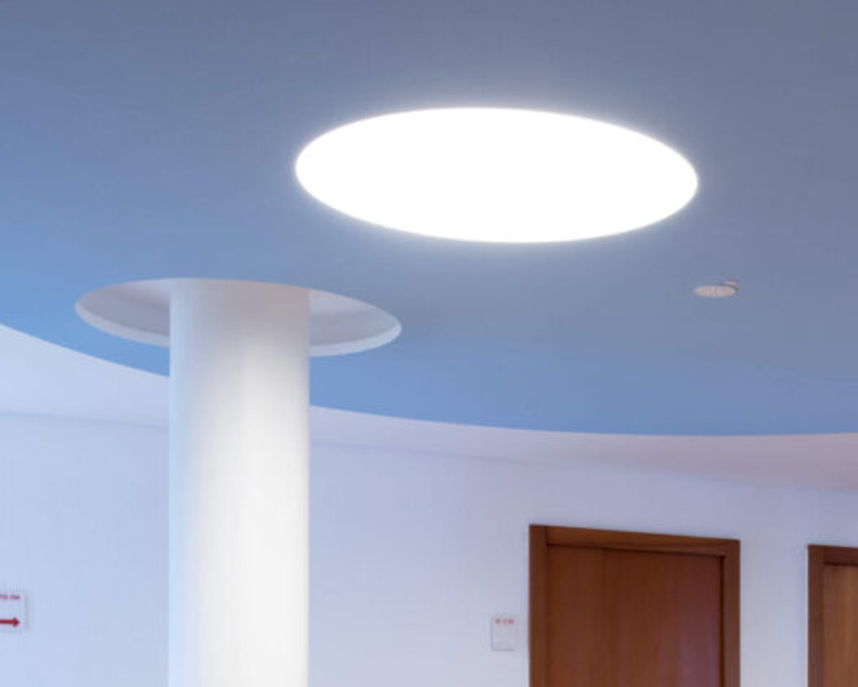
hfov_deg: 29.5
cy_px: 606
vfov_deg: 23.3
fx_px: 1626
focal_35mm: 64
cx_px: 490
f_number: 11
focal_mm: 24
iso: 64
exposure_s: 1.3
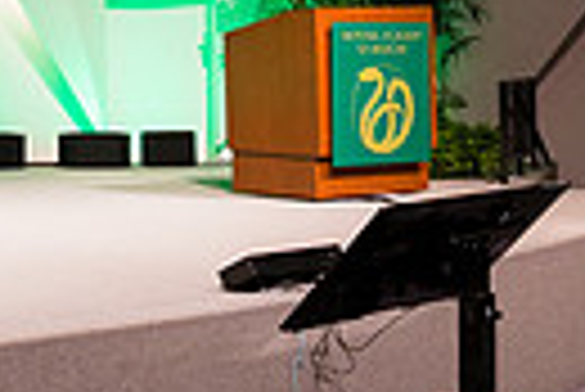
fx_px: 1236
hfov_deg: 21.5
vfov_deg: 17.4
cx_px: -333
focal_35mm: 76
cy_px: -43
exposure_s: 1/80
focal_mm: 17
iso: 800
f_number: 4
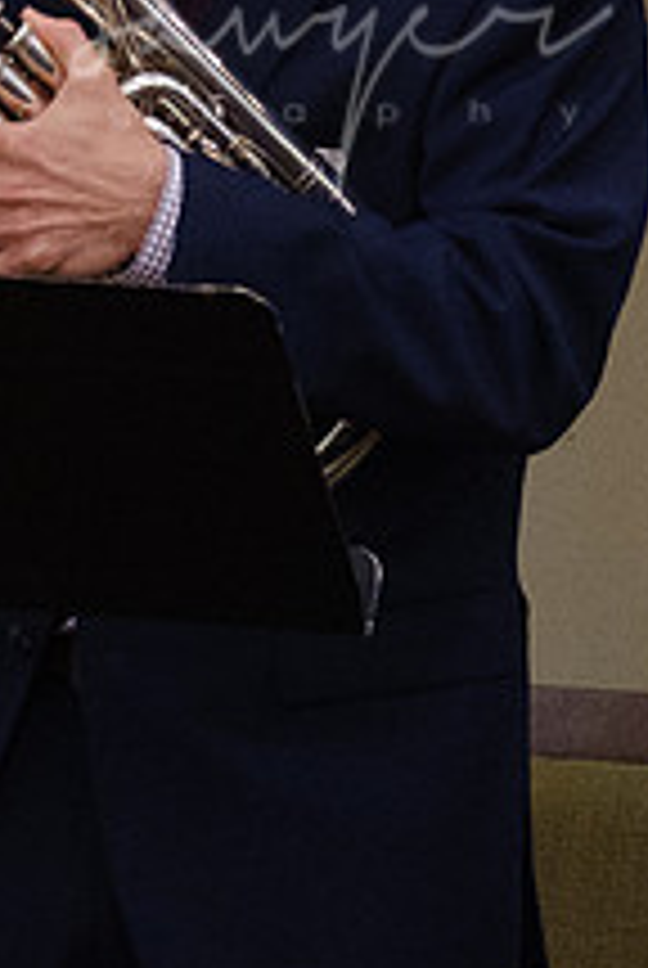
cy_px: 99
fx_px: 14936
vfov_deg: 3.7
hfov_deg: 2.5
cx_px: -602
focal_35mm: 555
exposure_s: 1/125
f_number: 2.8
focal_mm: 66
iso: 1600
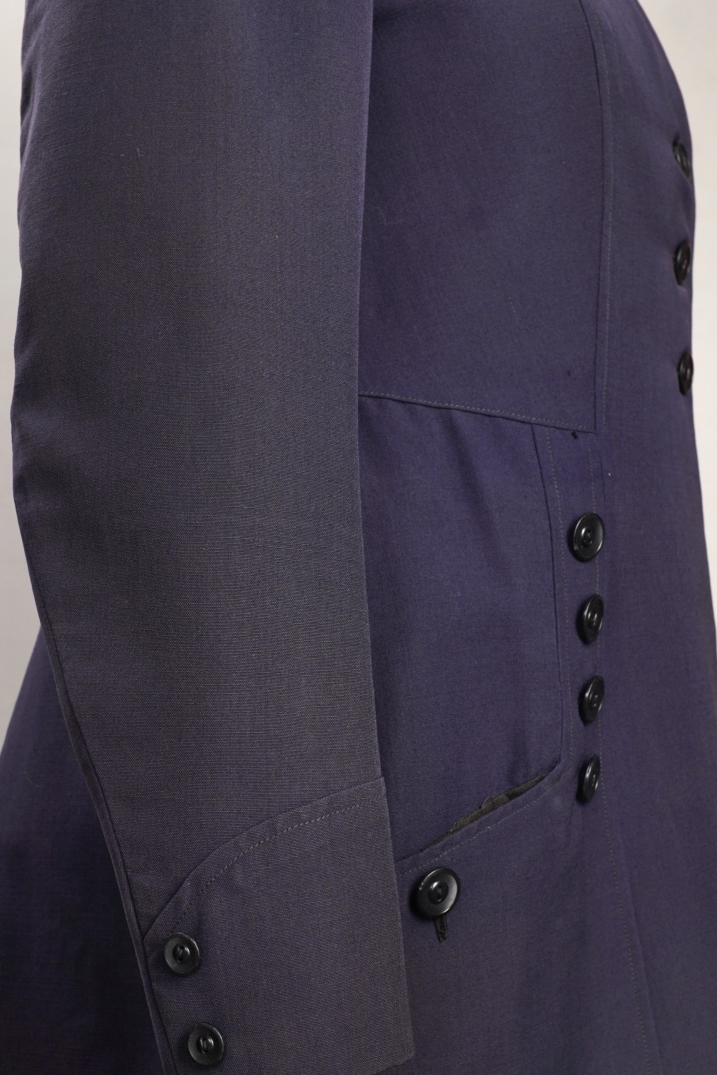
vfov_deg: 36.9
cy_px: 564
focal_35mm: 54
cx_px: 341
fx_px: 1613
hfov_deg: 25.1
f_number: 8
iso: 320
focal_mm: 32
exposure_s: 1/40
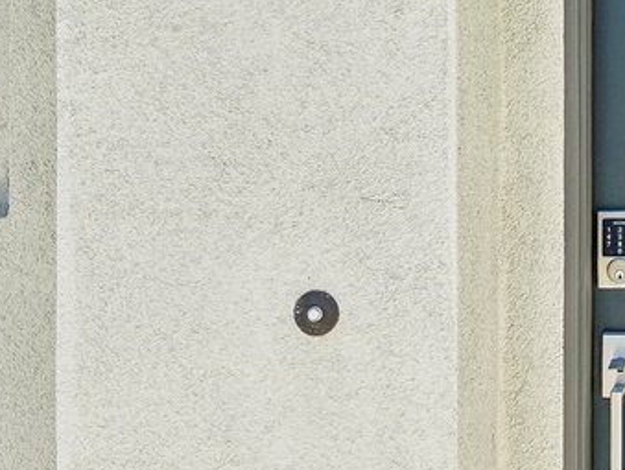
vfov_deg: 16.4
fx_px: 1572
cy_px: -73
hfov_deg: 20.2
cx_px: 859
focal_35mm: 87
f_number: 7.1
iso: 100
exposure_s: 1/125
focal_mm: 15
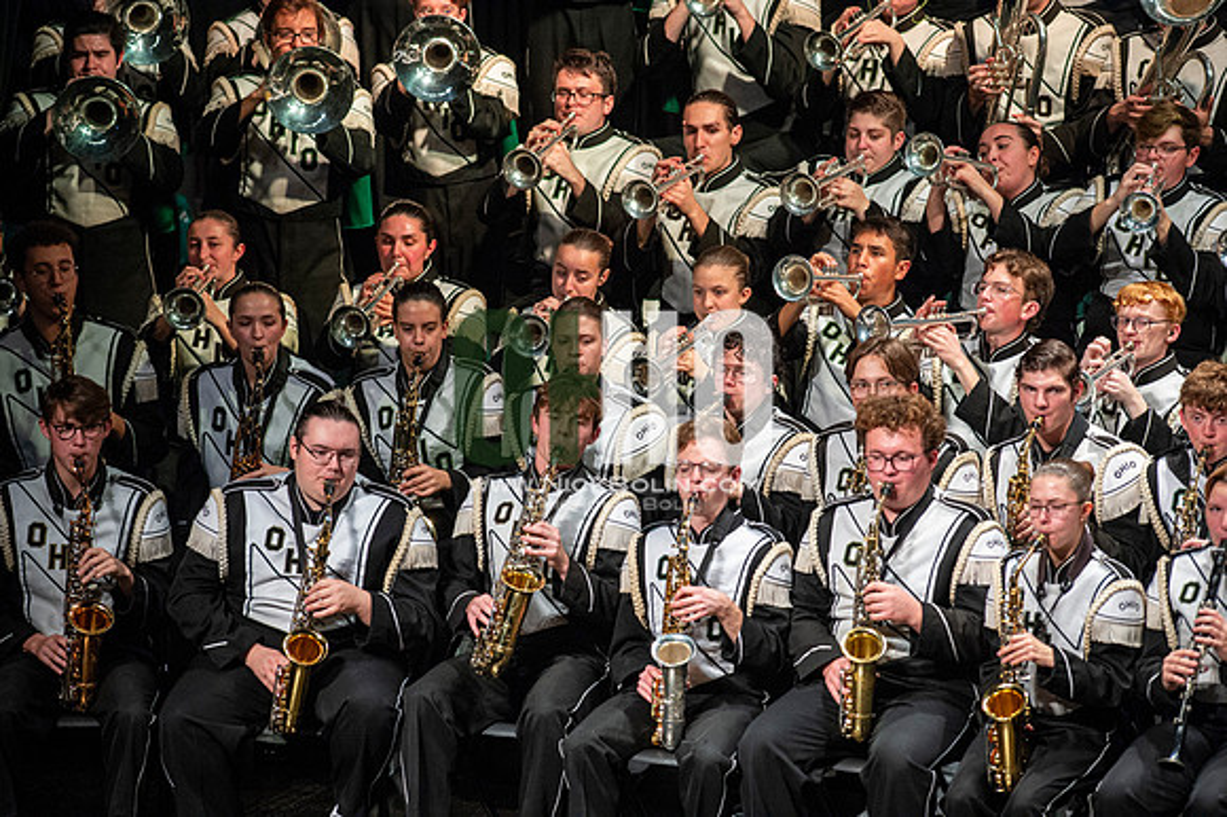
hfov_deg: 6.9
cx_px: 614
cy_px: 408
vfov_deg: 4.6
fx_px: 10219
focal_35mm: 300
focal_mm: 300
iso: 5000
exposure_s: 1/400
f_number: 5.6
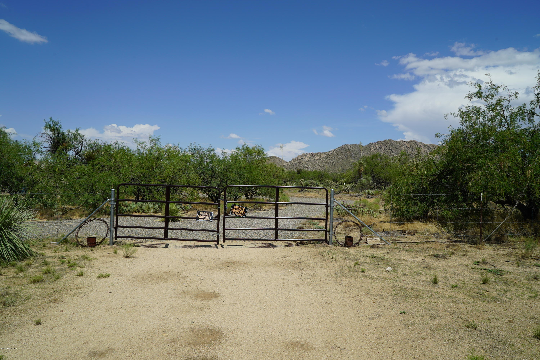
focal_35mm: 24
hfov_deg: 73.7
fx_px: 360
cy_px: 180
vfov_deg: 53.2
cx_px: 270
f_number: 14
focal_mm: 24
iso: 100
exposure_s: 1/200
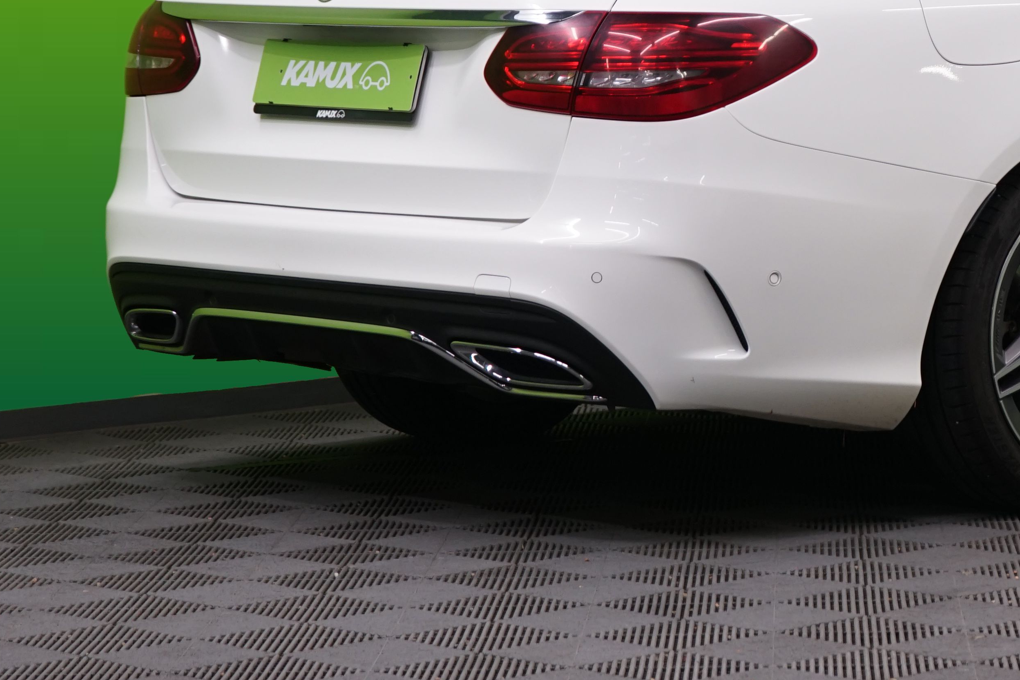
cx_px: 1024
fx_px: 4562
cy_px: 16
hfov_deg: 12.6
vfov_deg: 8.5
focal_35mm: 161
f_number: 5.6
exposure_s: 1/50
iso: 800
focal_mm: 67
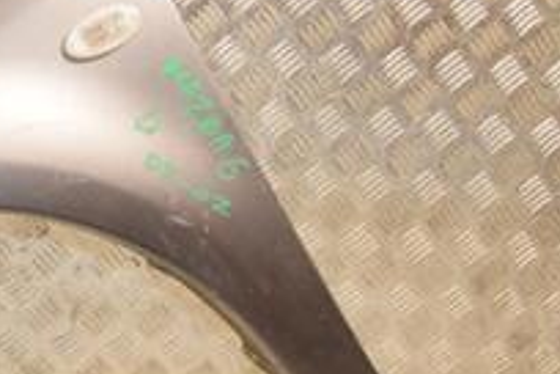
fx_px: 1649
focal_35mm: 106
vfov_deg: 12.9
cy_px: 201
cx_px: -220
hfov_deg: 17.7
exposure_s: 1/200
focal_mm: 24
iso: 800
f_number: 5.6
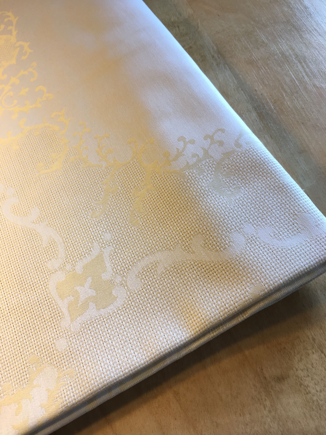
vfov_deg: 61.7
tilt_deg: -62.6
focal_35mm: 29
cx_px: 163
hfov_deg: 48.2
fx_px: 364
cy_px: 218
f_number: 2.2
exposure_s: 1/100
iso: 32
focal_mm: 4.15
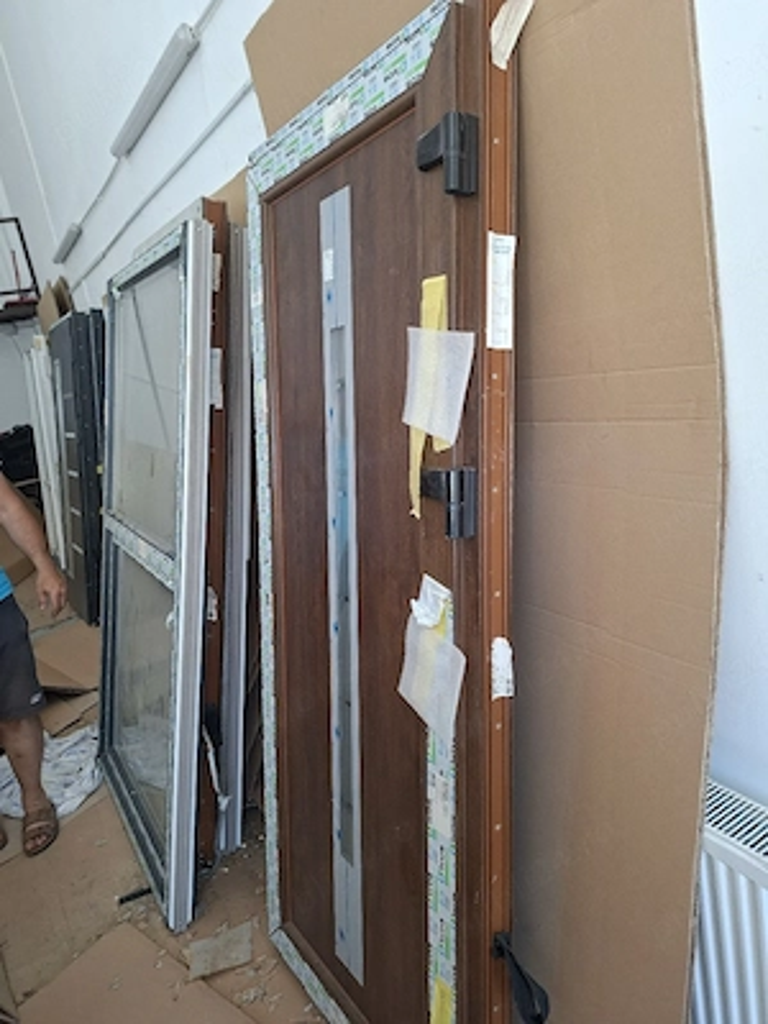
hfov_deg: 58.9
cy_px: 512
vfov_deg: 73.9
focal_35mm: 23
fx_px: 680
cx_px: 384
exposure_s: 1/100
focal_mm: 5.54
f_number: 1.8
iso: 125
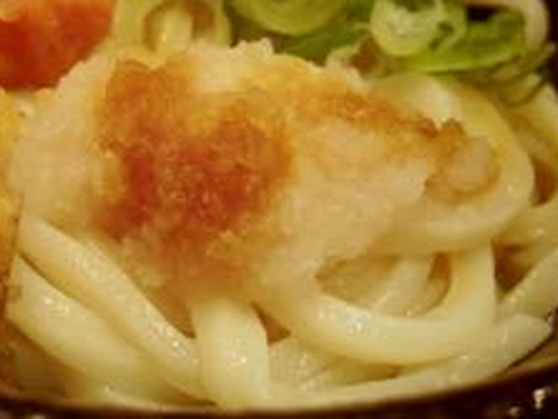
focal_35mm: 74
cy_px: 147
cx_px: 183
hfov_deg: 26.1
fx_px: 1194
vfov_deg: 19.9
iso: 1600
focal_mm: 8.5
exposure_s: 1/500
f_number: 2.8
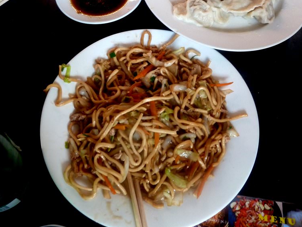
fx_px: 297
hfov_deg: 54.0
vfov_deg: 40.8
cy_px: 61
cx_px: 151
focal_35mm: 34
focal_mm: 4.1
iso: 320
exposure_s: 1/30
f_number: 3.3
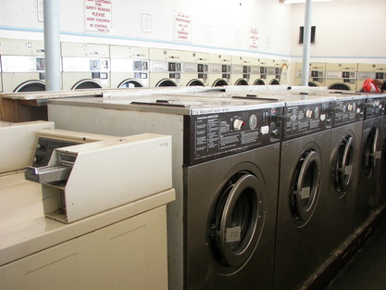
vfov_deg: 39.7
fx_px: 402
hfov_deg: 51.3
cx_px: 193
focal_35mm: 36
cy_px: 145
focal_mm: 6
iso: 100
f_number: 2.8
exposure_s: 1/50
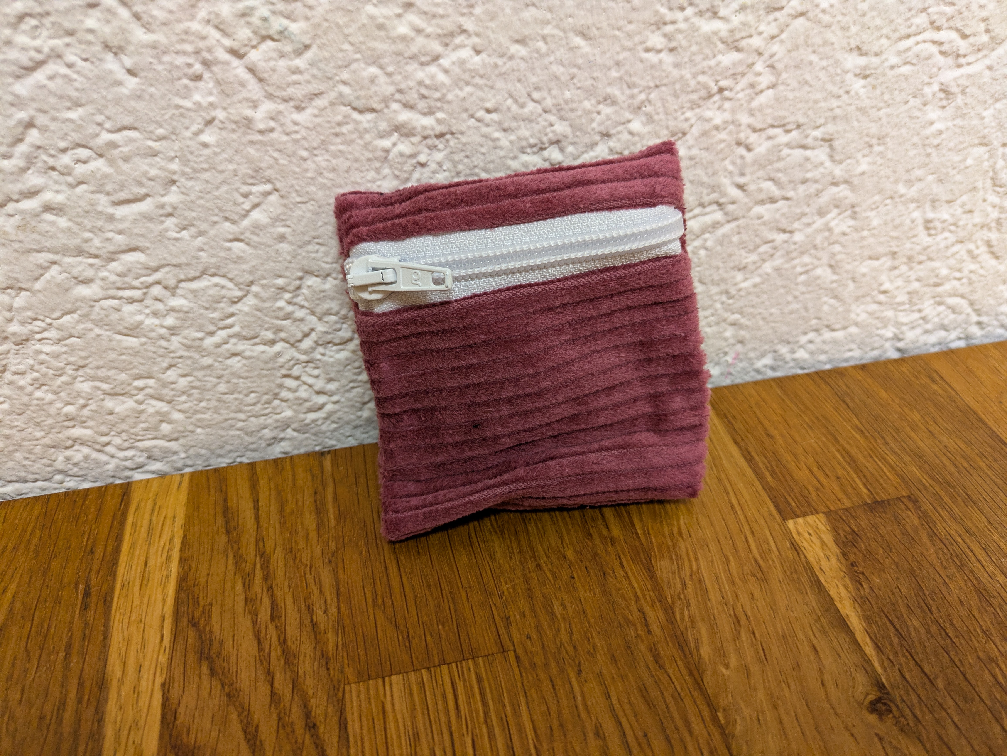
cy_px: 378
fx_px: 728
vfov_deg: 54.9
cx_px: 504
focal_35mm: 25
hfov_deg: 69.4
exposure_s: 1/50
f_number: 1.89
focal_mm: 5.43
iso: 312
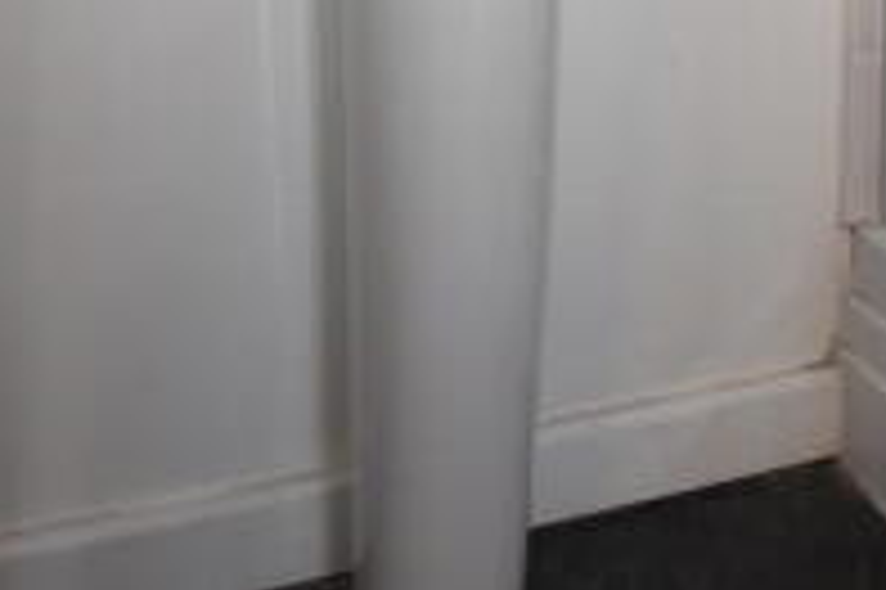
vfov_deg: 20.9
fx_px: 1229
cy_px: -390
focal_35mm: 50
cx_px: 560
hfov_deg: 39.3
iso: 400
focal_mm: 10
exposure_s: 1/60
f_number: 4.5
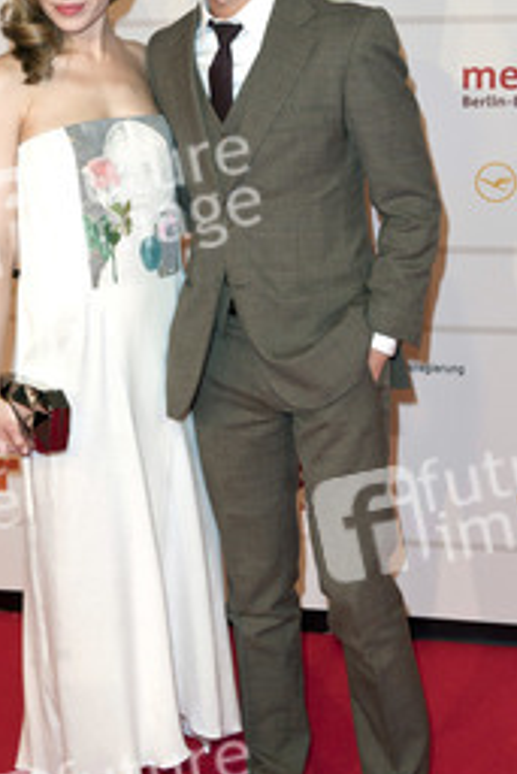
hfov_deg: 18.2
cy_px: 360
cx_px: 195
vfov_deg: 27.0
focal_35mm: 75
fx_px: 1613
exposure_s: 1/250
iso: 800
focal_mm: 48
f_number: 5.6
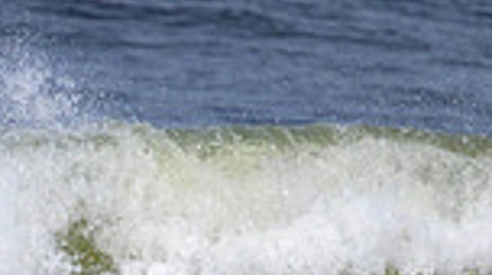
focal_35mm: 3201
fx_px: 41701
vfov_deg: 0.4
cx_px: 10
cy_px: 419
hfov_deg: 0.7
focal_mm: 800
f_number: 11
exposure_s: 1/2000
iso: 560
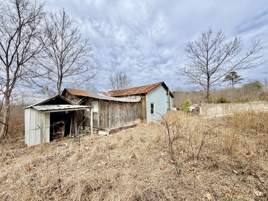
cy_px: 100
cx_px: 134
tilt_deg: +4.3
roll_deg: +1.7
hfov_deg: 102.1
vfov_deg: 85.7
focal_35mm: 14
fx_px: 108
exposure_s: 1/841
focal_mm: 2.22
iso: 20
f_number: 2.2
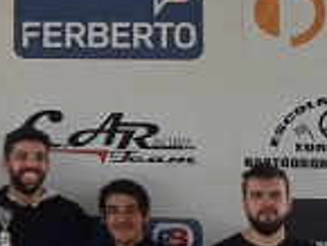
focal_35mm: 191
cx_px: -360
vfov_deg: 7.8
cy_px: 167
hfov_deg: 9.6
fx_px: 1806
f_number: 2.4
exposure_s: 1/299
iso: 50
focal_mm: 4.3
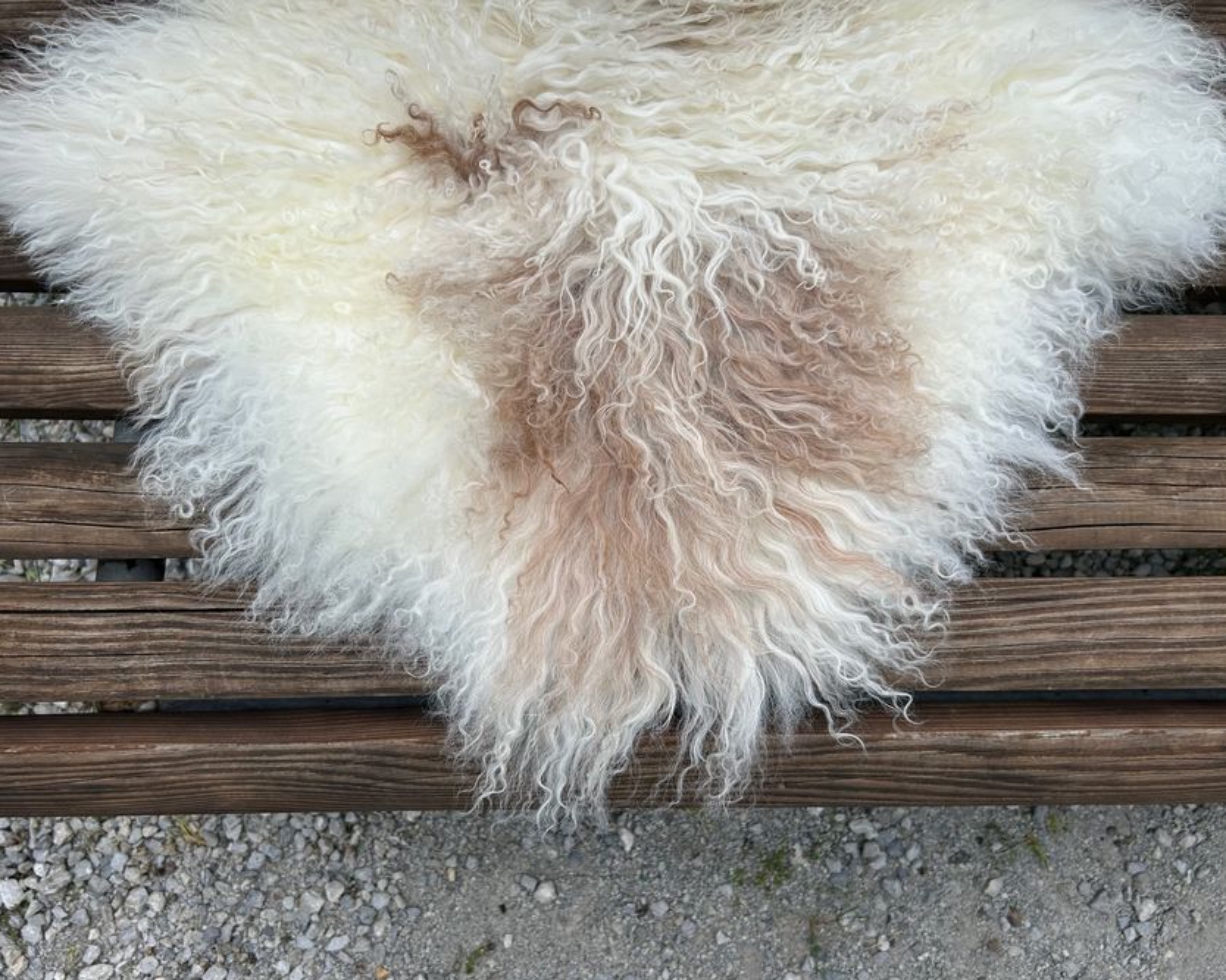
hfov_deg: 62.2
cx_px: 603
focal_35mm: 28
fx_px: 1016
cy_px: 505
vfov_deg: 51.5
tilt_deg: -80.3
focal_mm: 5.7
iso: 50
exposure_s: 1/1972
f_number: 1.5
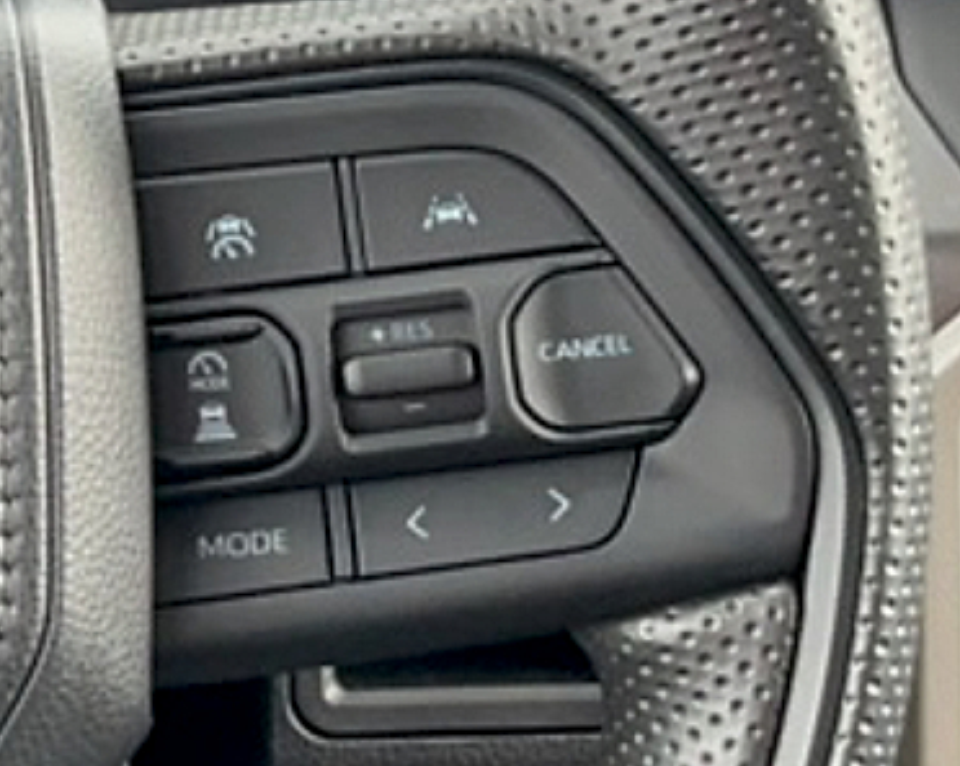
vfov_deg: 12.2
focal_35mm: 126
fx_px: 3577
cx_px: -467
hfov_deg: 14.3
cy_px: 183
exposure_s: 1/60
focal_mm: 3
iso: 40
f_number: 1.8
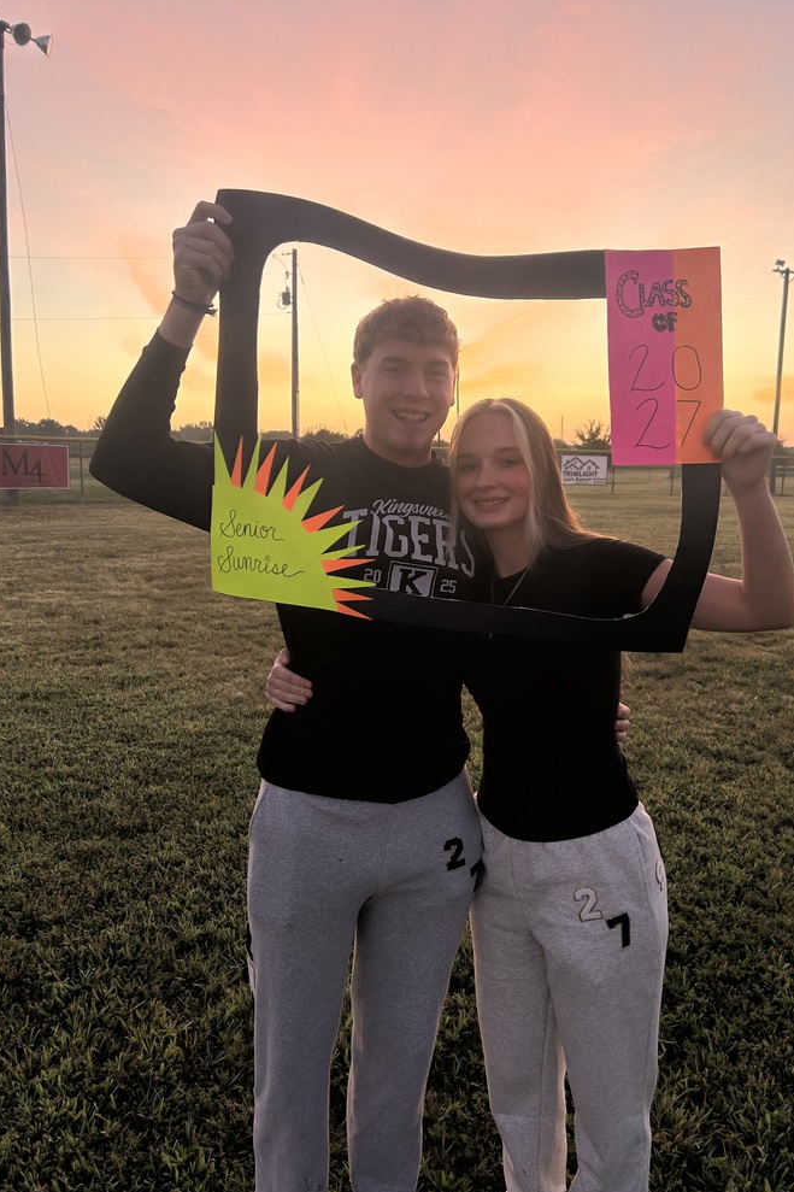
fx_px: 927
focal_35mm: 28
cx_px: 417
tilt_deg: -8.4
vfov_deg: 65.5
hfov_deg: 46.4
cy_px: 593
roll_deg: -0.9
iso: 40
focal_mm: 5.7
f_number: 1.5
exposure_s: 1/121
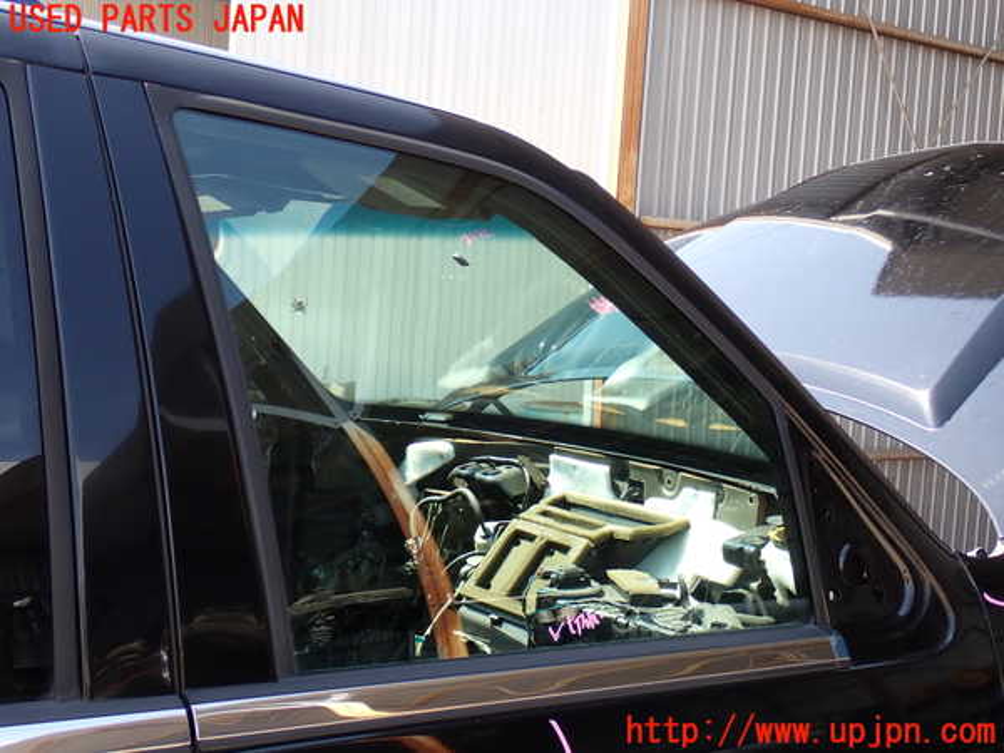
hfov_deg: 40.4
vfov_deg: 30.9
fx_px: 1363
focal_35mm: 47
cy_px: 376
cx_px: 502
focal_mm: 8.4
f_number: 4.5
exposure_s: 1/100
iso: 100
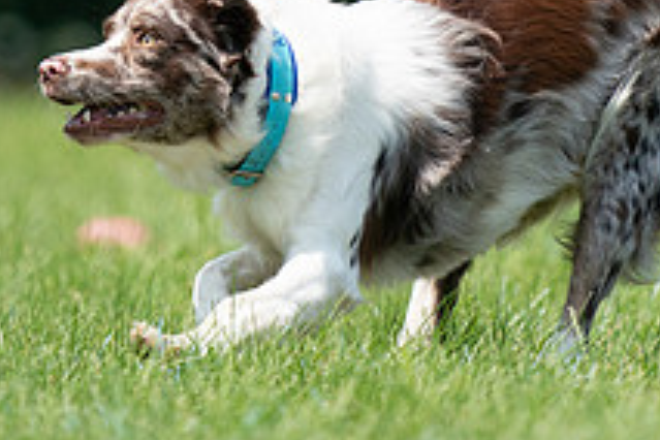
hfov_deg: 1.3
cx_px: 363
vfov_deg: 0.8
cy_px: -67
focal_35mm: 1632
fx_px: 29918
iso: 1250
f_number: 6.3
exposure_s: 1/4000
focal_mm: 600
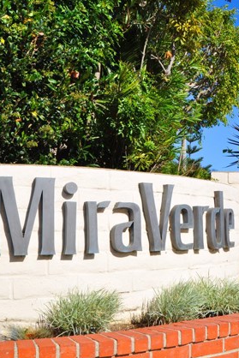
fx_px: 547
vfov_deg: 36.2
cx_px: 200
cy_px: 179
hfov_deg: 24.1
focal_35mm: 55
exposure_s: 1/200
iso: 200
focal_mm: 24
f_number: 13
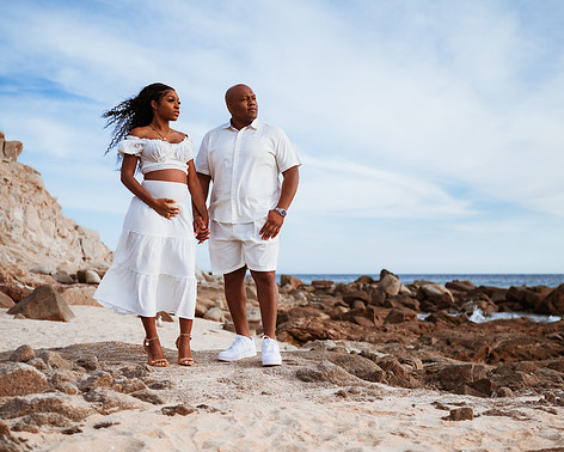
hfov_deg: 44.8
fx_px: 685
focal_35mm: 41
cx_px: 289
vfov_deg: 36.5
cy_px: 228
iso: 125
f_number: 1.8
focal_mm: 35
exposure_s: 1/4000
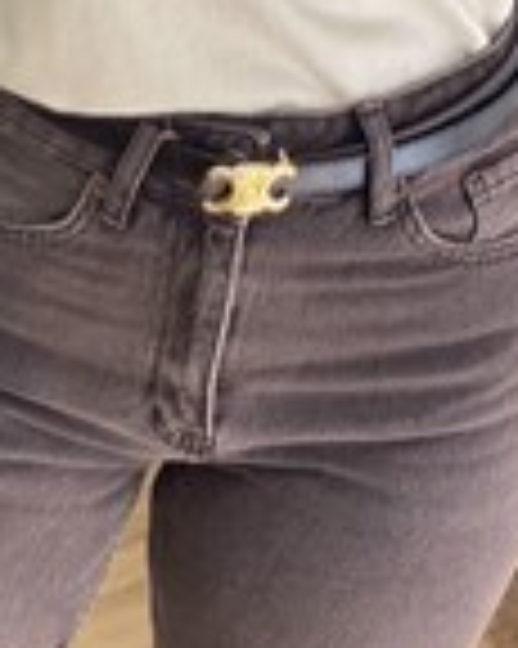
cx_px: 153
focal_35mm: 146
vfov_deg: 12.9
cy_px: -92
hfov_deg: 10.6
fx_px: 2801
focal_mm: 6
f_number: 2
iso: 40
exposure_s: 1/100
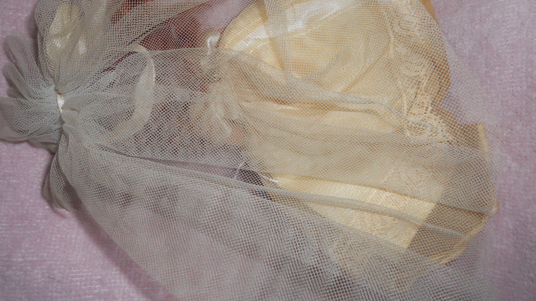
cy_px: 110
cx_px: 267
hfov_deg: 56.6
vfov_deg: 33.5
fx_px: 497
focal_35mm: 35
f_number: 8.8
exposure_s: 1/25
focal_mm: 5.8
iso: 80
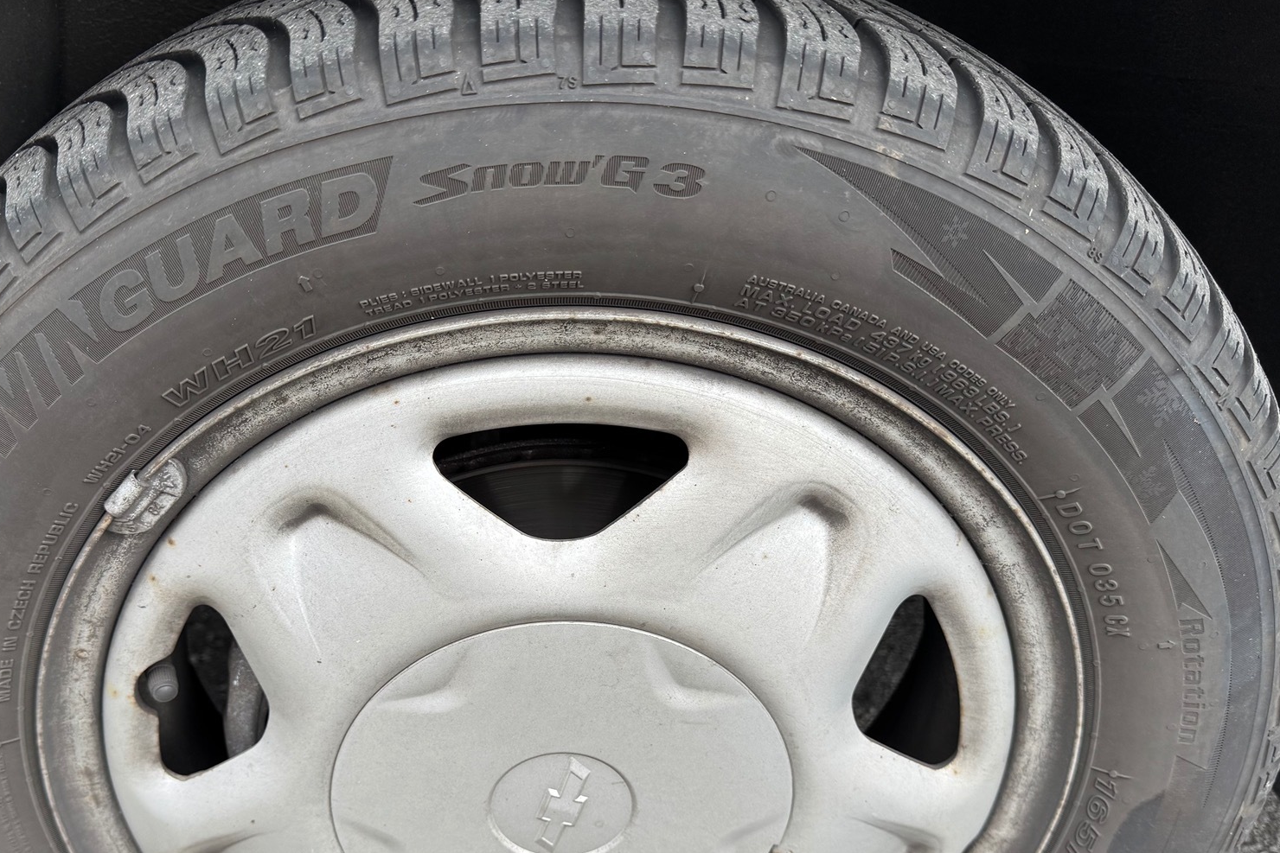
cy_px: 554
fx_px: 1209
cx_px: 541
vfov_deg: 38.5
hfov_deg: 55.5
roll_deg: -5.0
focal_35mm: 34
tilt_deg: -36.7
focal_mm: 6.76
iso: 80
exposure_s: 1/279
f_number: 1.78
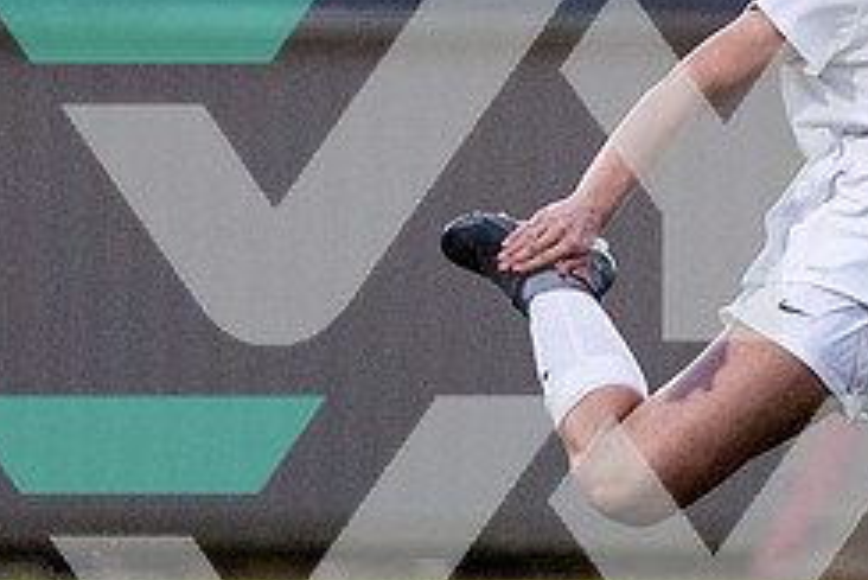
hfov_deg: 2.5
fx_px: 20168
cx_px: 1342
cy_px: 83
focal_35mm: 836
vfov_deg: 1.6
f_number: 2.8
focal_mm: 200
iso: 1250
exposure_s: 1/1600
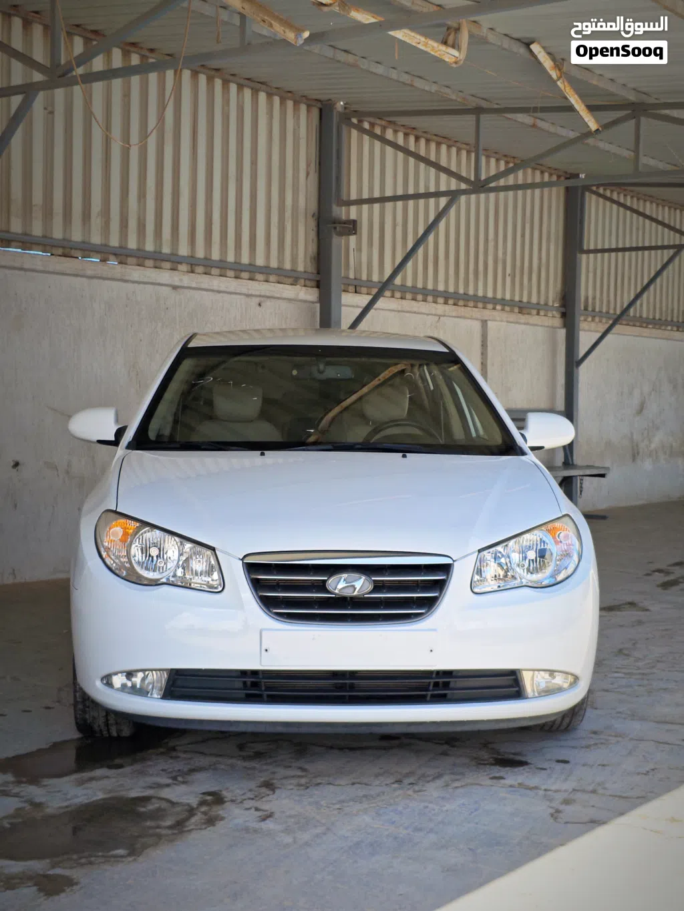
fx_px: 1370
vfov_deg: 36.8
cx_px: 342
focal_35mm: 52
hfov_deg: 28.0
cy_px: 456
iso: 50
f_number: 1.59
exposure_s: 1/1165
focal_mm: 4.94
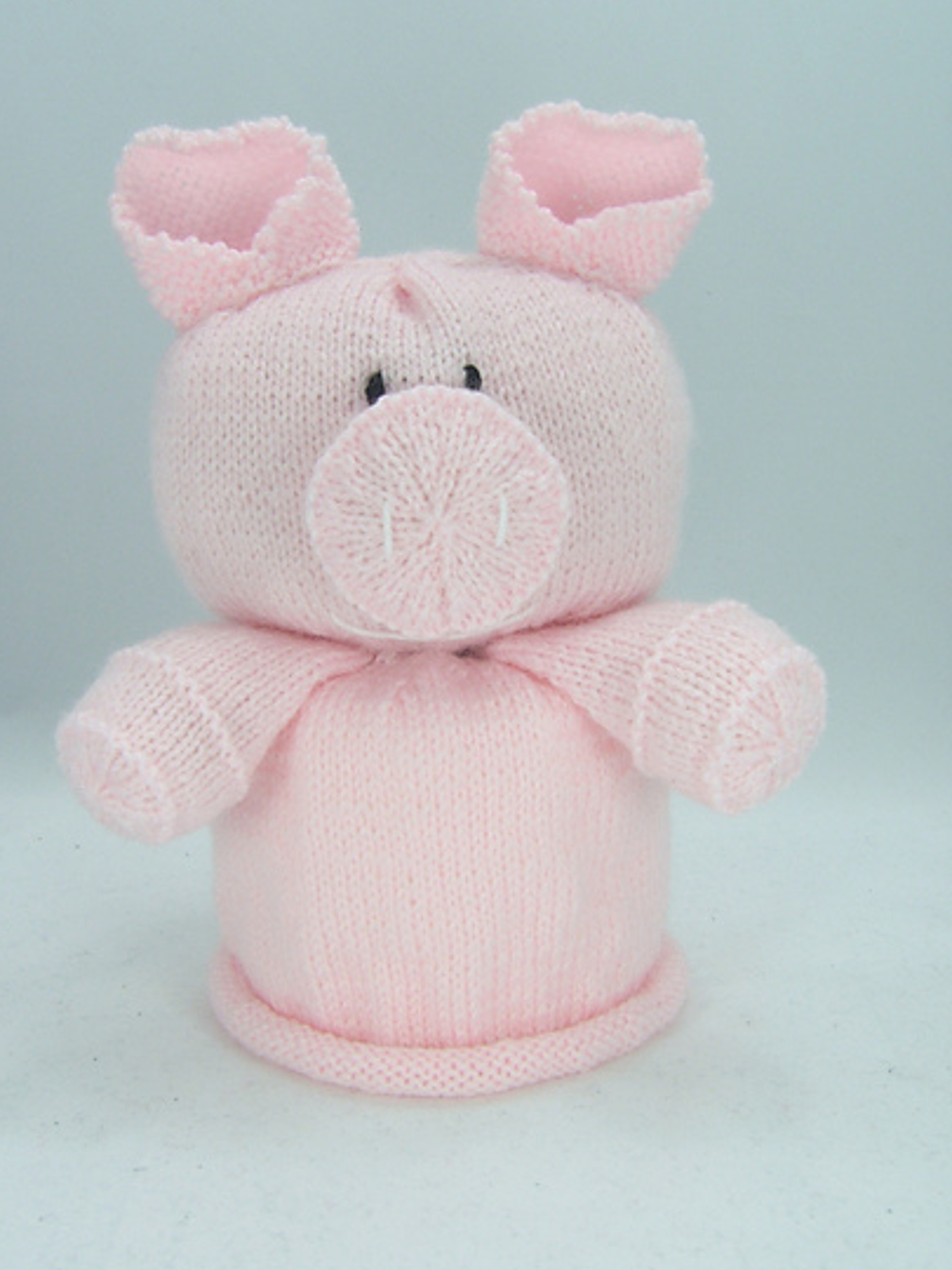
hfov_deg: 32.2
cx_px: 423
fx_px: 1650
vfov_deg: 42.1
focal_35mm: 45
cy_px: 644
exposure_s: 1/160
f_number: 4
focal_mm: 7.8
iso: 50
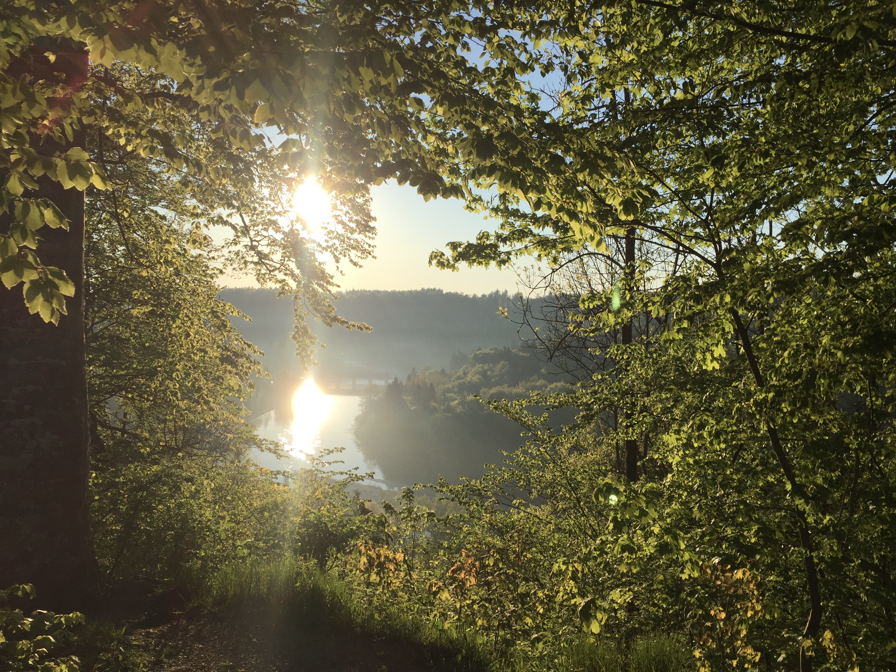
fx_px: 751
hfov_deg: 61.7
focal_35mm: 29
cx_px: 448
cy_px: 336
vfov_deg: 48.2
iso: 32
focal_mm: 4.15
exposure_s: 1/2326
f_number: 2.2
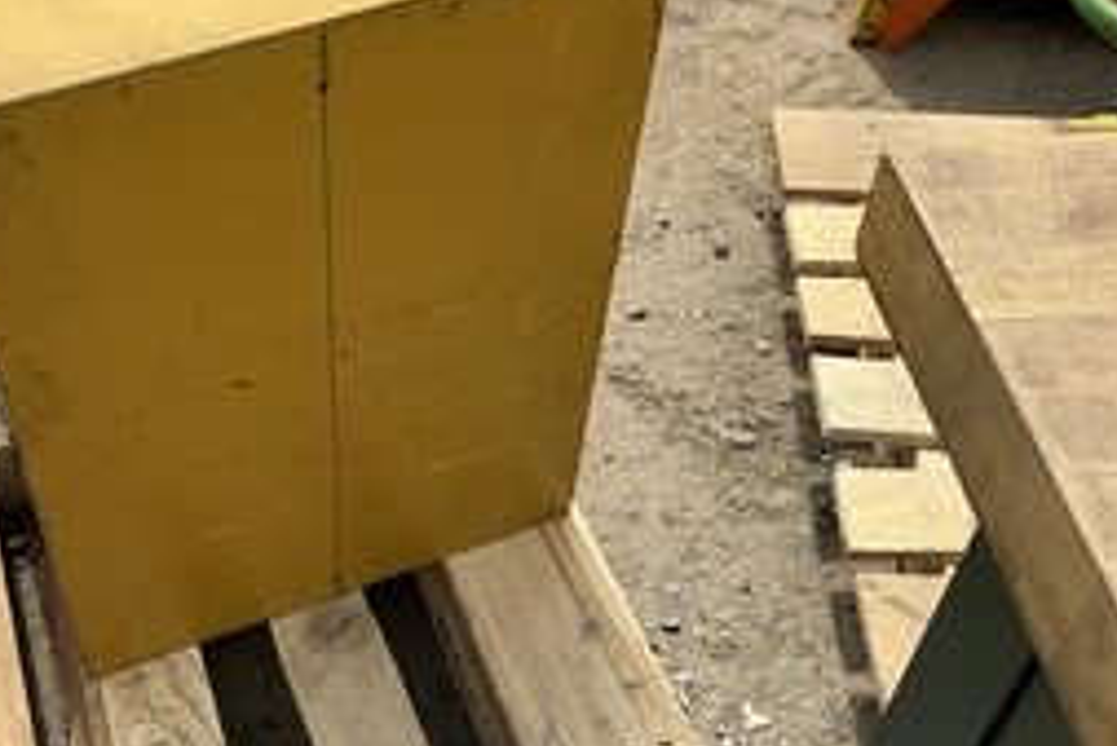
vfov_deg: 29.2
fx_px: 1428
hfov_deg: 41.8
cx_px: 327
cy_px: 433
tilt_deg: -52.5
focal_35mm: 46
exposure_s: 1/1055
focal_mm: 3
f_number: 1.8
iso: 25
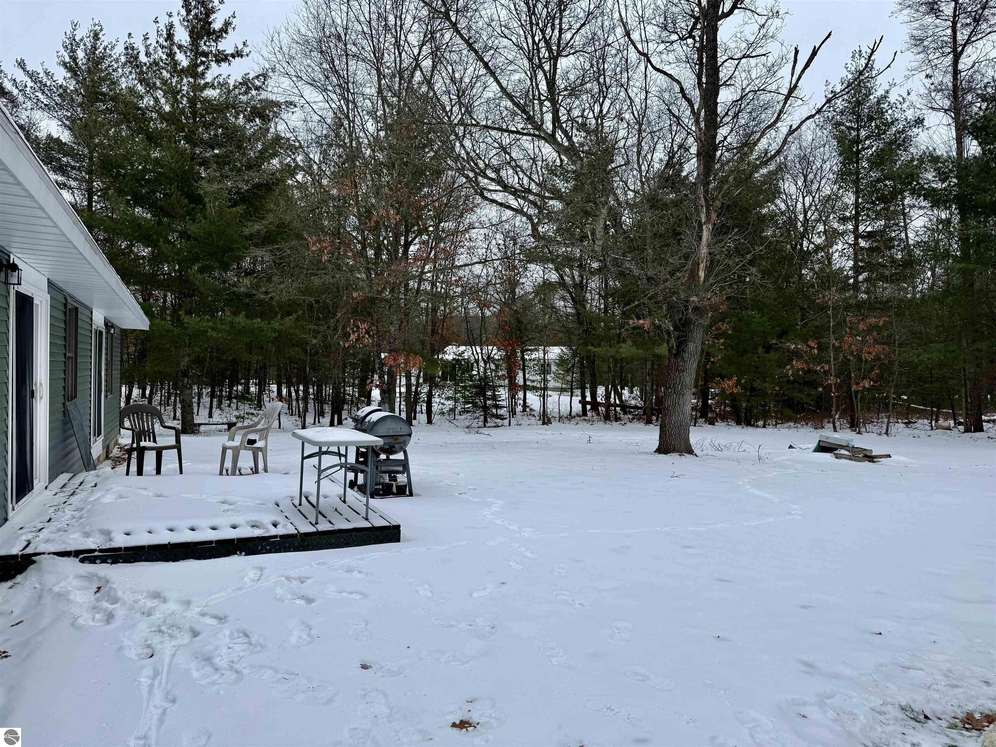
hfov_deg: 71.6
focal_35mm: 24
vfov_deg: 56.8
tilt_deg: +0.9
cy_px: 374
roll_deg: -0.7
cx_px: 498
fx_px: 691
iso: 80
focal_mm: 6.76
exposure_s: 1/1410
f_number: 1.78
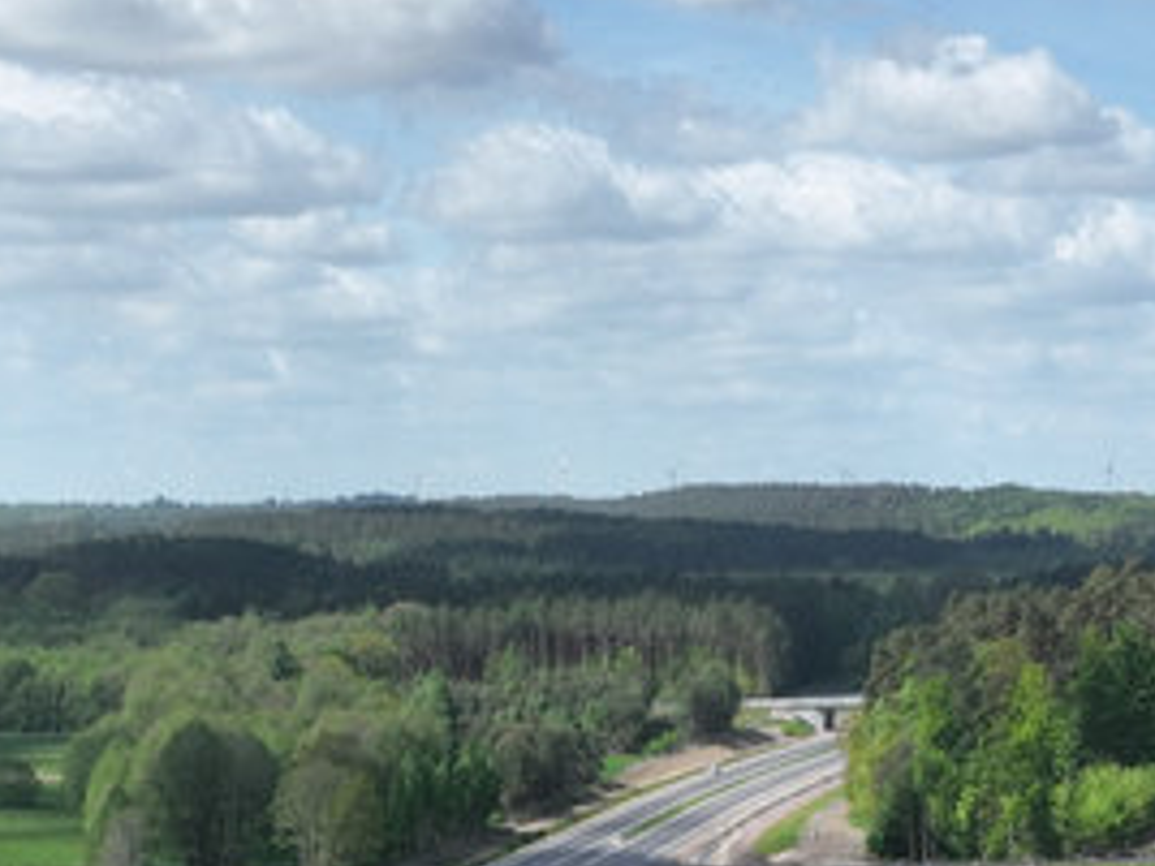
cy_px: 1846
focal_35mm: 118
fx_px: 3937
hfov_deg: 16.7
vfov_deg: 11.1
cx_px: 384
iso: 100
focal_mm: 12.29
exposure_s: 1/1600
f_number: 2.8
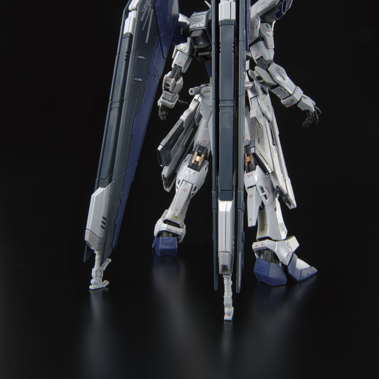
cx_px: 192
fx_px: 446
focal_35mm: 36
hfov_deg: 46.0
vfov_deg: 45.7
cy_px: 144
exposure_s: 8
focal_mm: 39
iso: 100
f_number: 32
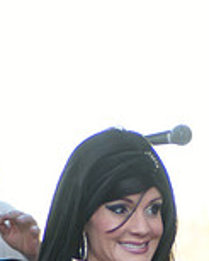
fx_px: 3282
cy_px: 485
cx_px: 115
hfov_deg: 3.6
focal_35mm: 424
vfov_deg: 4.5
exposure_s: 1/200
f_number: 3.5
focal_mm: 80
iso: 400
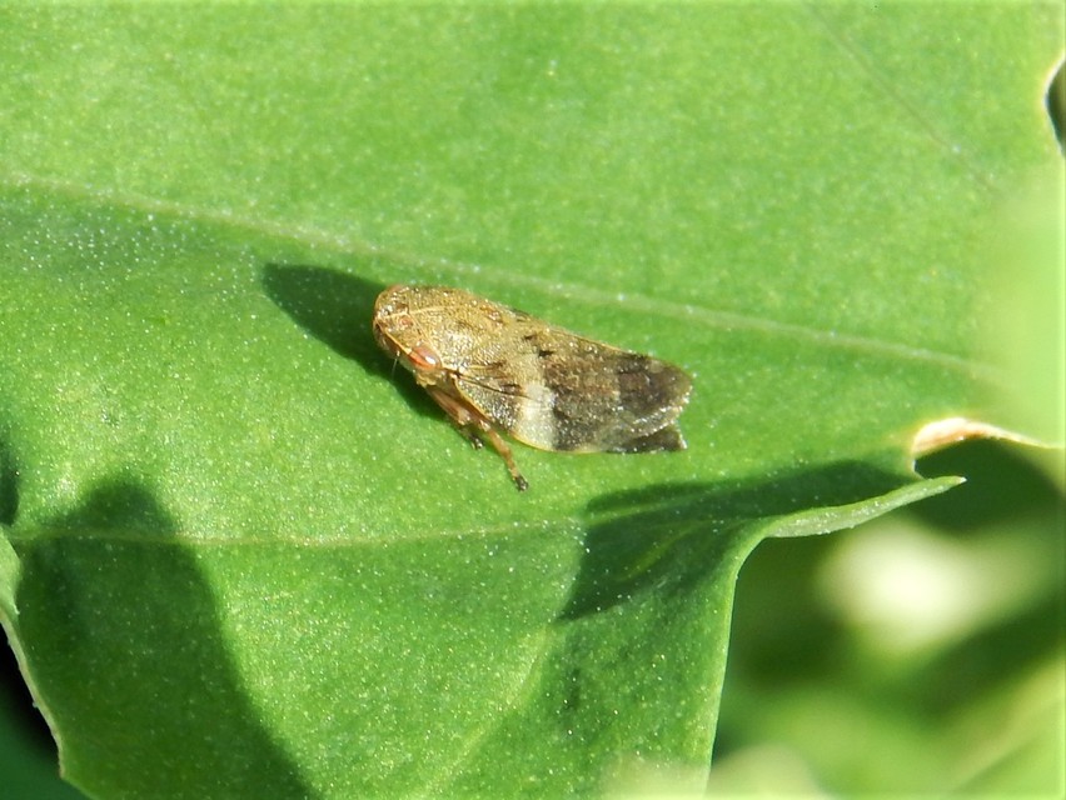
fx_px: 4036
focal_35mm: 131
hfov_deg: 15.0
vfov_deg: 11.3
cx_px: 533
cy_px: 400
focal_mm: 23.4
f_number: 4.8
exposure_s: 1/125
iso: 125
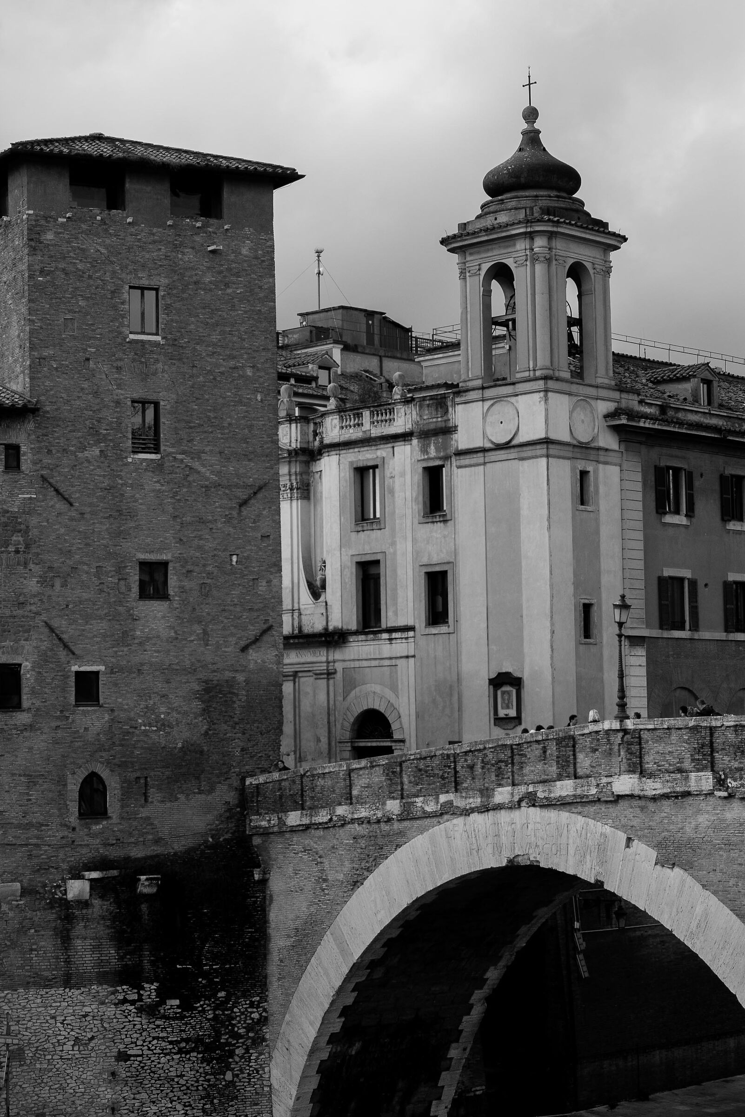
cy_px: 558
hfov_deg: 18.2
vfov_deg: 27.0
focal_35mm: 75
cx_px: 372
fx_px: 2326
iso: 200
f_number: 6.7
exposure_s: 1/500
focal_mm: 50
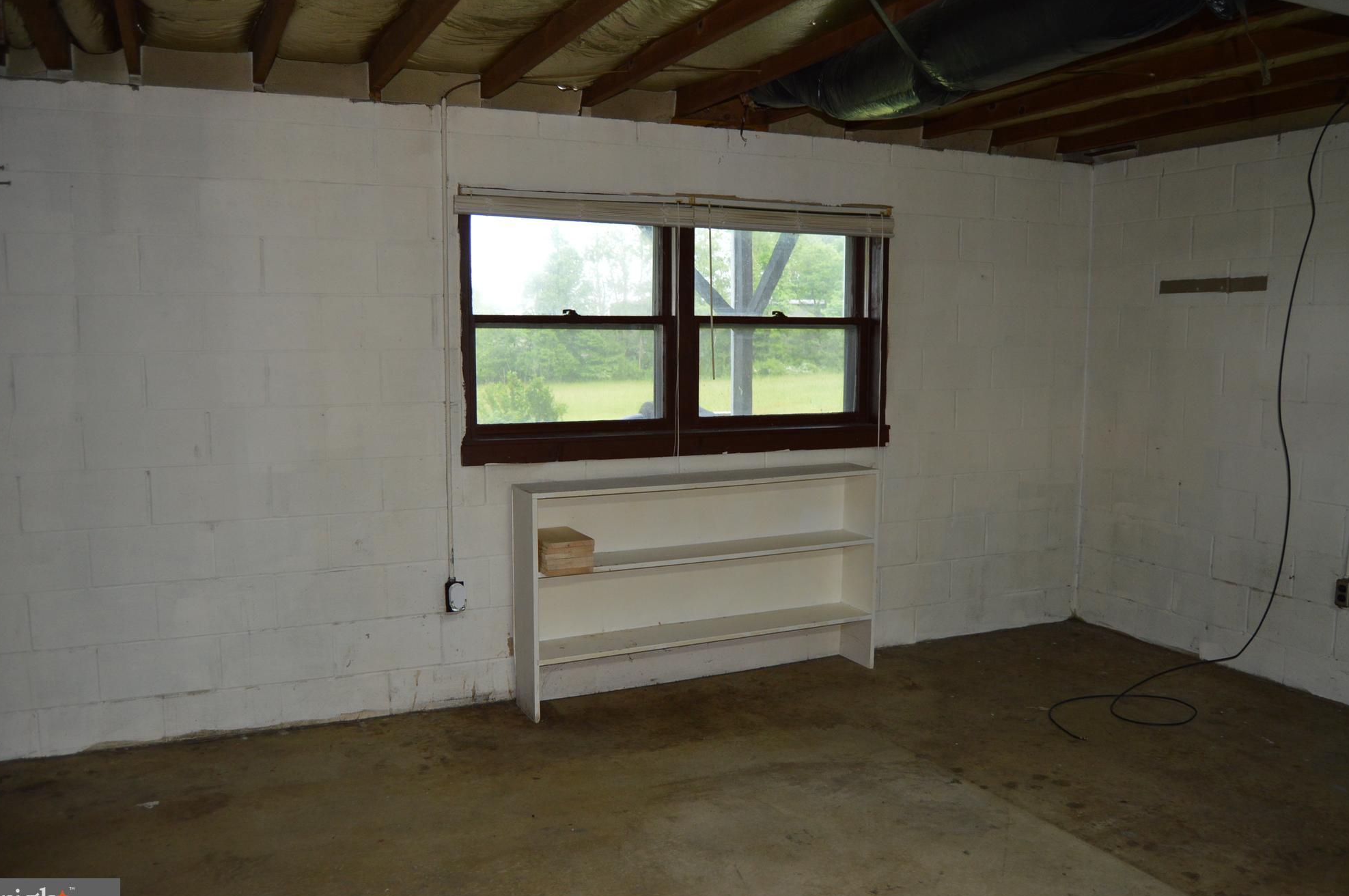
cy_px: 463
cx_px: 669
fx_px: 1048
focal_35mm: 28
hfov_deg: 65.5
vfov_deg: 46.3
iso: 640
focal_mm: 18
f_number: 3.5
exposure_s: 1/60
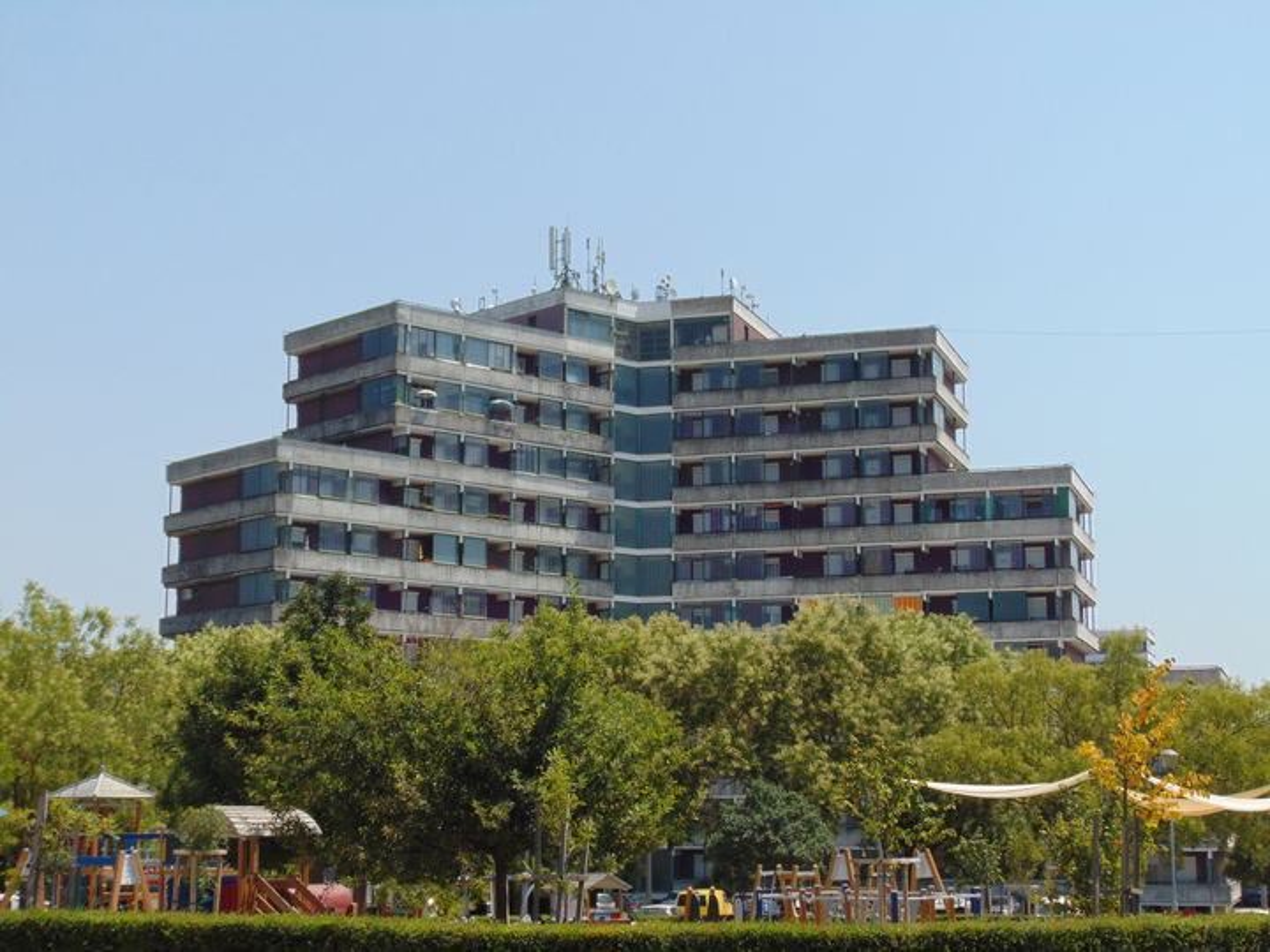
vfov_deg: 24.4
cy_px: 476
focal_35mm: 60
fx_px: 2201
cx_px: 635
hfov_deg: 32.2
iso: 80
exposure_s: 1/200
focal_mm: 10.8
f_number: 9.3
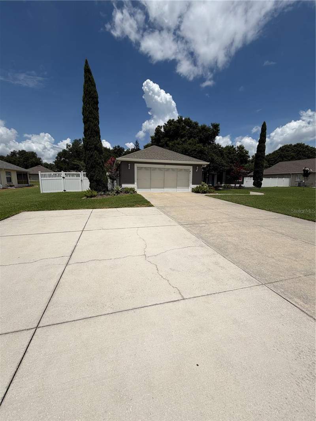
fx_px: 170
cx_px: 158
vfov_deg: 102.1
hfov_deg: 85.7
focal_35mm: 14
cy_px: 210
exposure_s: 1/2320
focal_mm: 2.22
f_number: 2.2
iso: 20
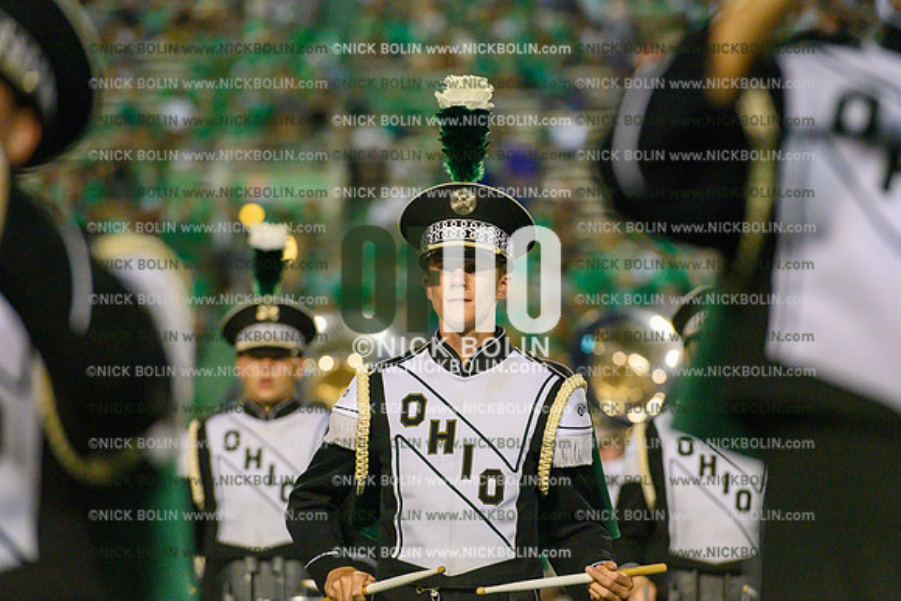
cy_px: 300
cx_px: 450
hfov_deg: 10.3
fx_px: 5006
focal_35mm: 200
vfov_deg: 6.9
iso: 10000
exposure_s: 1/1600
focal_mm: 200
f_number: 4
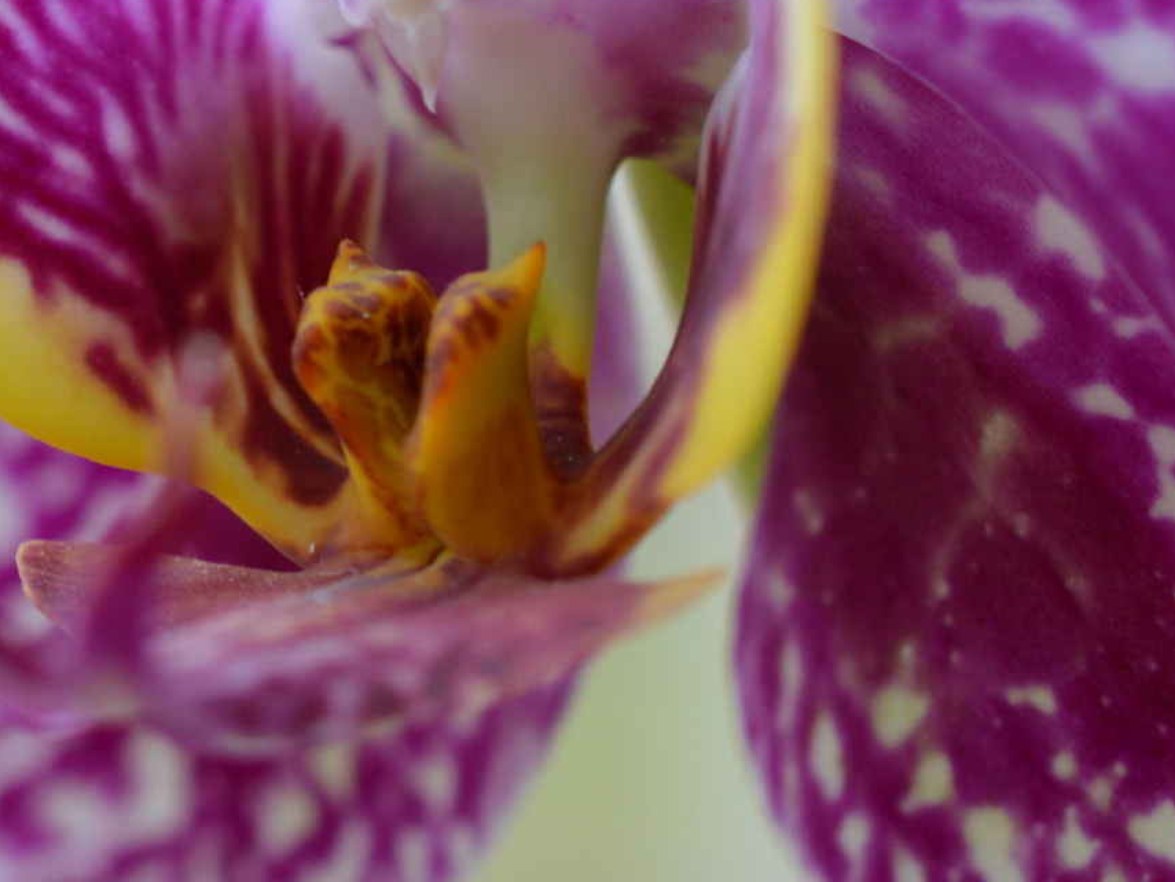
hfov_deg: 14.1
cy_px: 323
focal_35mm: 138
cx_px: -25
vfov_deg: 10.7
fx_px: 4686
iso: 250
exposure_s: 1/60
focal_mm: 40
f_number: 5.6
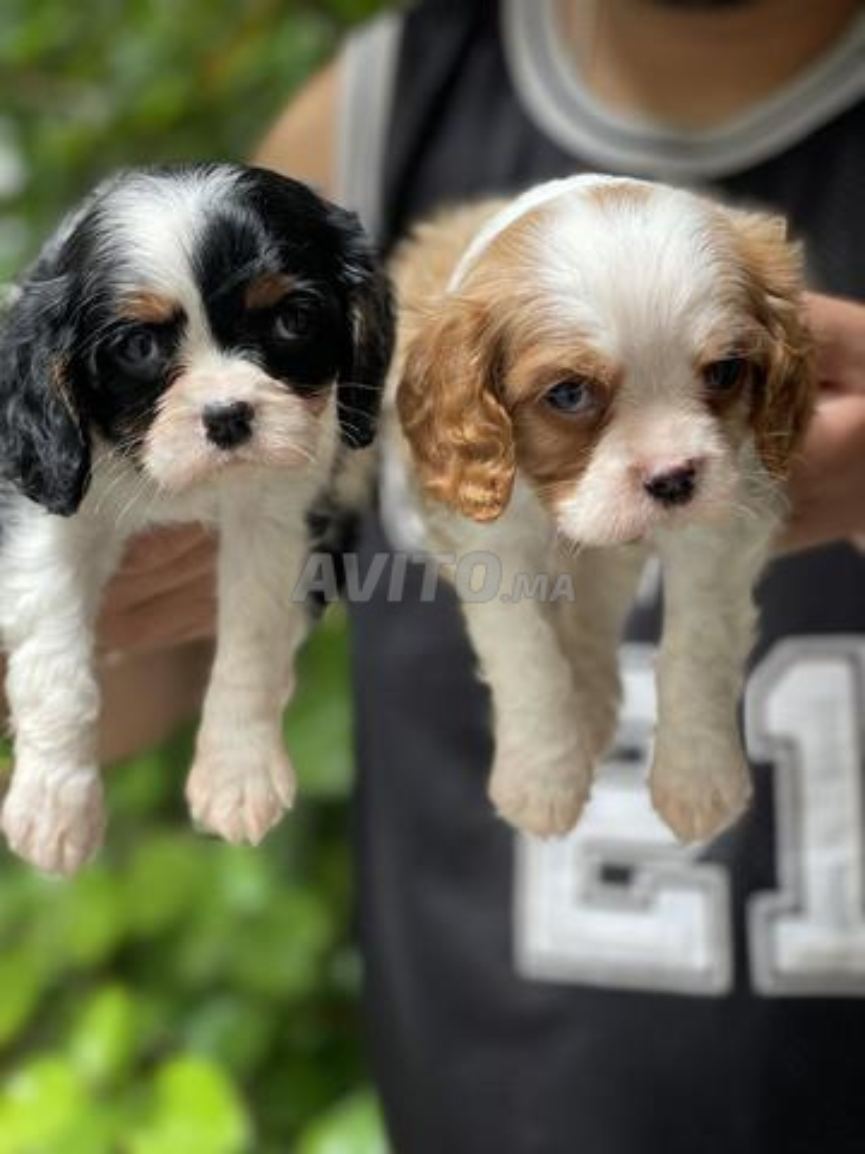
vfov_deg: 30.3
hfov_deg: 22.9
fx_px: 2132
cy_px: 577
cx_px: 432
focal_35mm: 64
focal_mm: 7.5
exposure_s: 1/121
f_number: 2.2
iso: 32
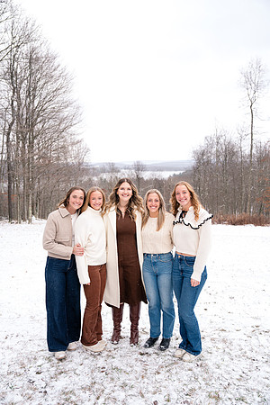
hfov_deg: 47.9
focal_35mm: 27
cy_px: 202
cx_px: 135
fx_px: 304
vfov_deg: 67.4
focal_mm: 27
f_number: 3.2
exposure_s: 1/250
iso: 400
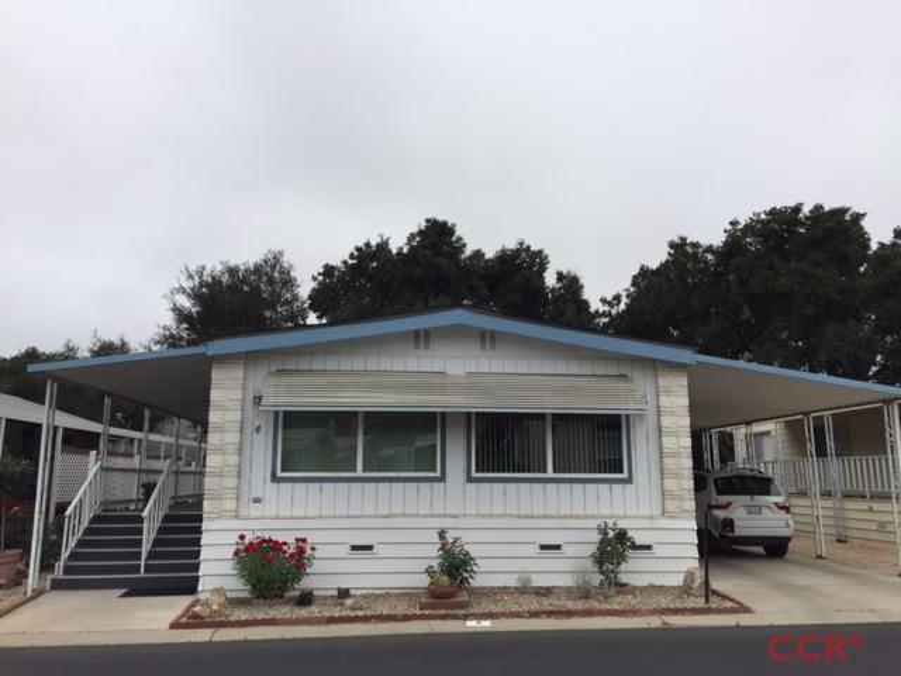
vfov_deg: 48.2
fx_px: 755
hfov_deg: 61.7
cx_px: 450
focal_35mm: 29
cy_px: 338
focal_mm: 4.15
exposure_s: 1/1163
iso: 32
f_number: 2.2
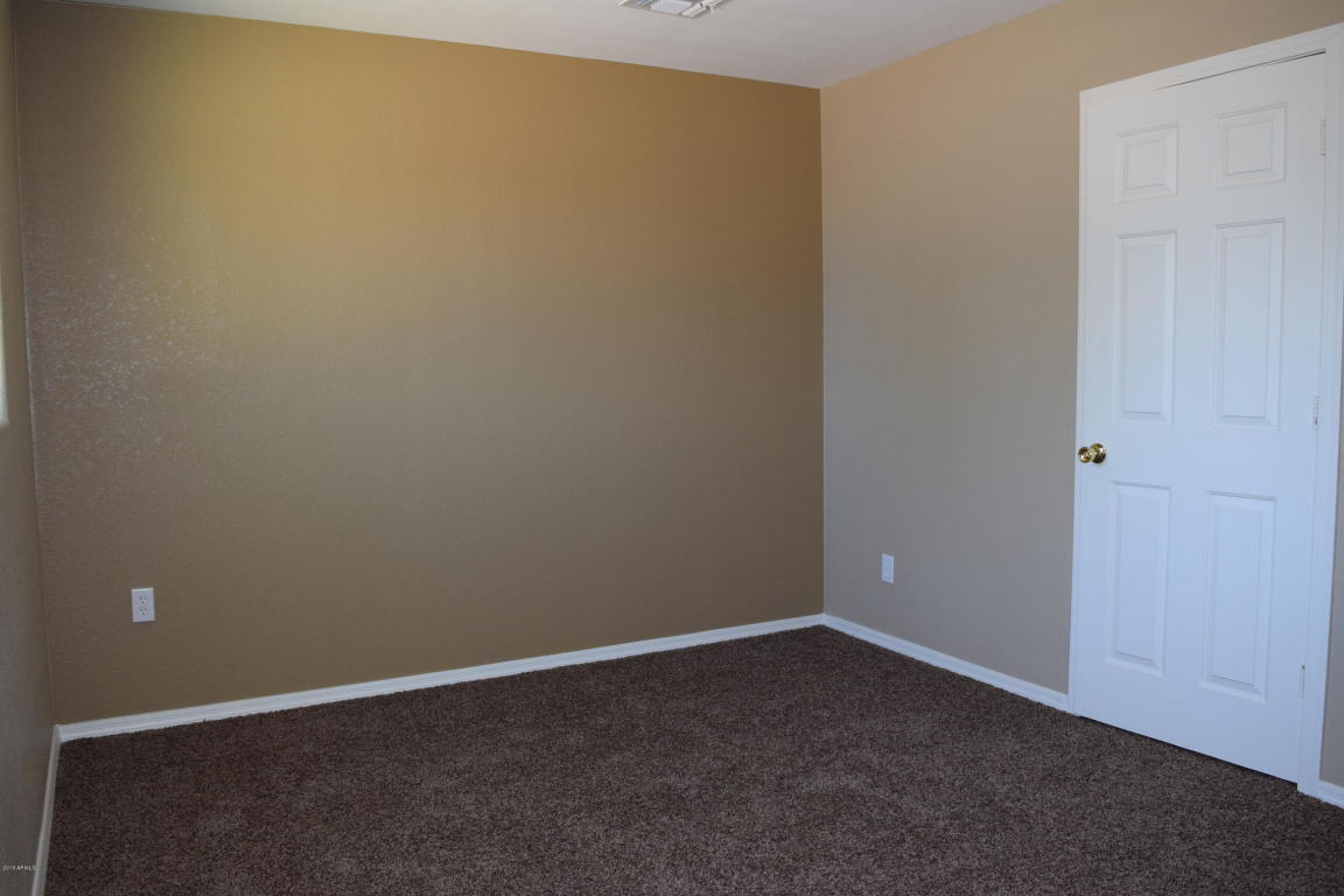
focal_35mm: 27
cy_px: 448
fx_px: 1008
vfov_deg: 47.9
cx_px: 672
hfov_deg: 67.4
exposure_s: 1/100
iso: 800
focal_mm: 18
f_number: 5
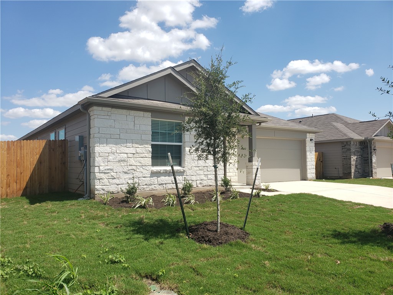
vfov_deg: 53.1
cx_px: 196
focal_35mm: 26
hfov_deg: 67.3
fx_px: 295
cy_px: 148
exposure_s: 1/1283
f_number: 2.4
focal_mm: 4.3
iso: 50
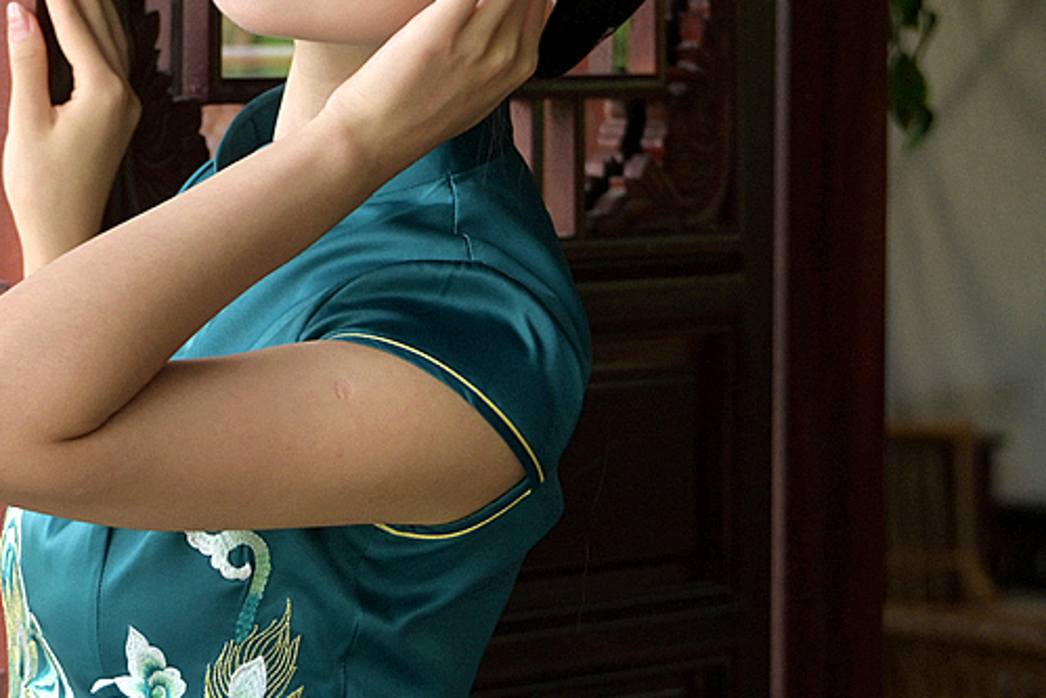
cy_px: 228
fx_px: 6219
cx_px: 184
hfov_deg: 9.6
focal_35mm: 214
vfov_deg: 6.4
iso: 160
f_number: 6.3
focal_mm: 89
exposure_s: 1/100
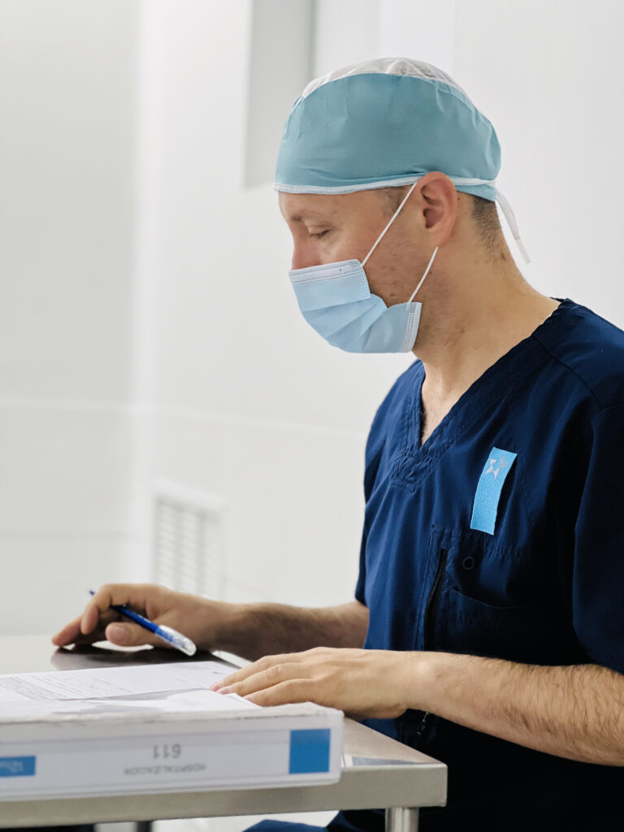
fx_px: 1851
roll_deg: -2.4
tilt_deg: +0.0
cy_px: 416
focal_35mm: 77
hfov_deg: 19.1
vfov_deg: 25.3
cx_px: 312
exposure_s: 1/120
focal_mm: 9
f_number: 2.8
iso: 160
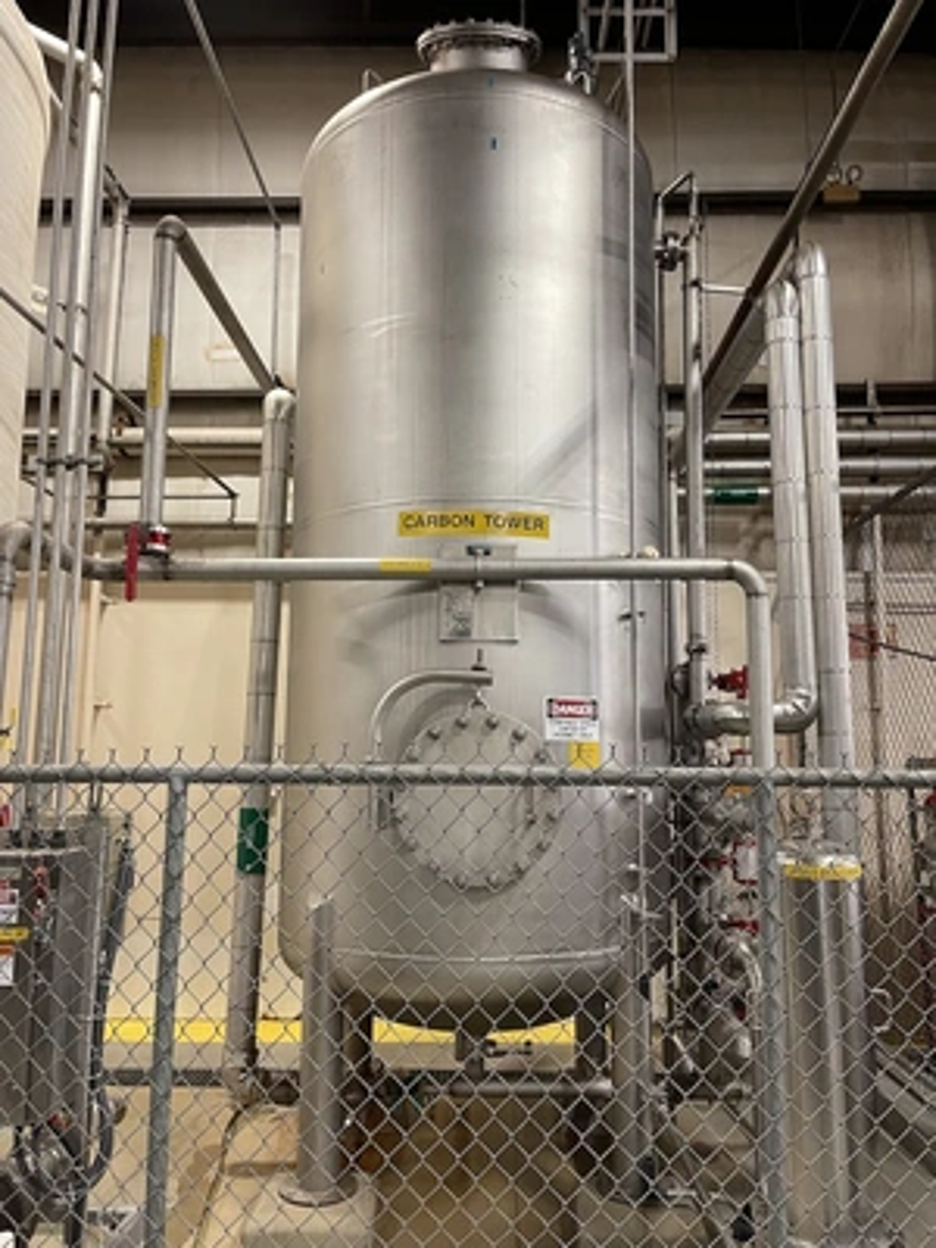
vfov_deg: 67.3
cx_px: 468
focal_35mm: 26
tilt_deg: +7.3
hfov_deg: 53.1
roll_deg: -0.5
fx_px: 937
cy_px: 624
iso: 250
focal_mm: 5.1
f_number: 1.6
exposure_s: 1/60
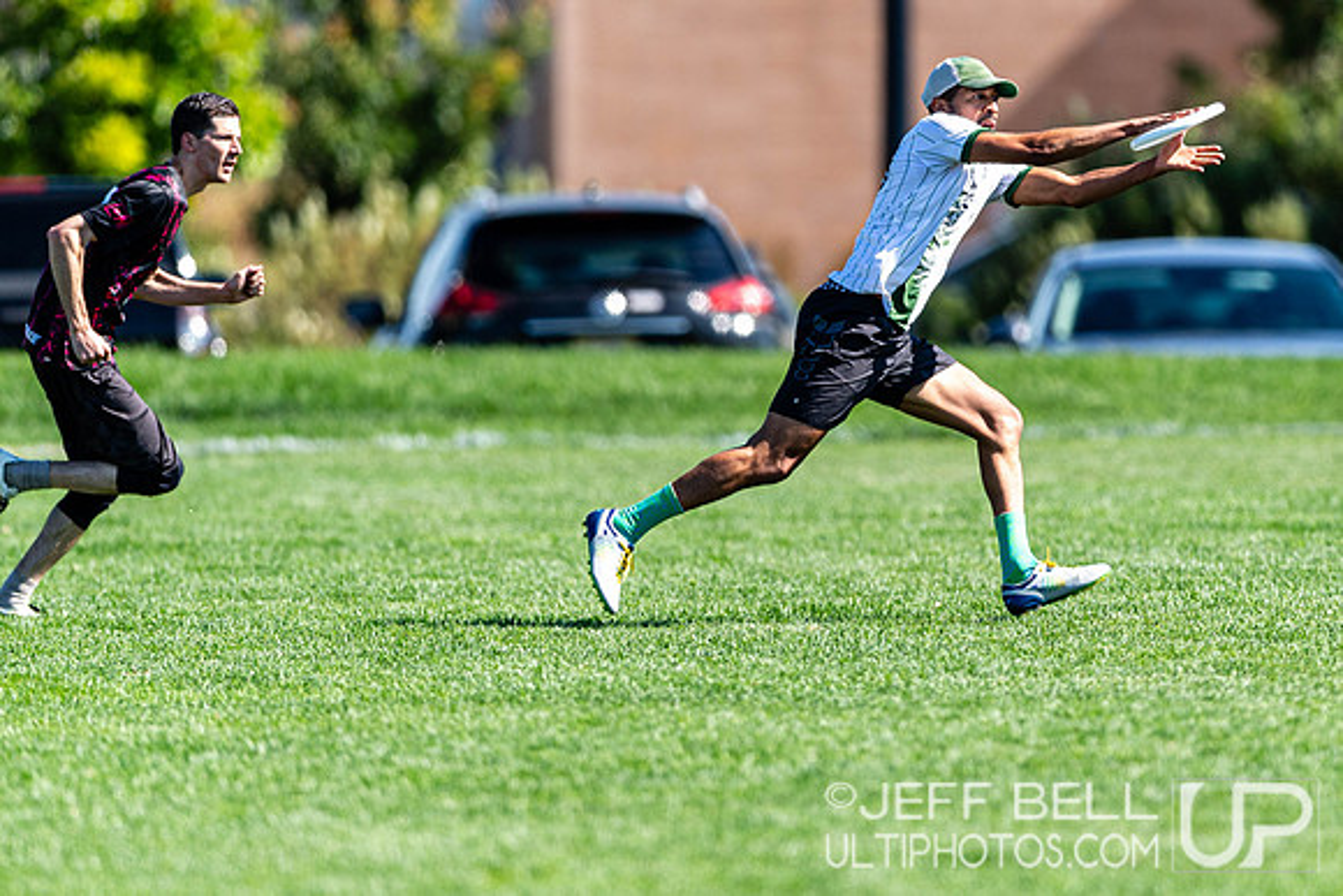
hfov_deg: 2.9
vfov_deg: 2.0
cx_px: 860
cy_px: 309
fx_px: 26204
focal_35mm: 702
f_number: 2.8
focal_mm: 400
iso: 180
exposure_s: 1/2000
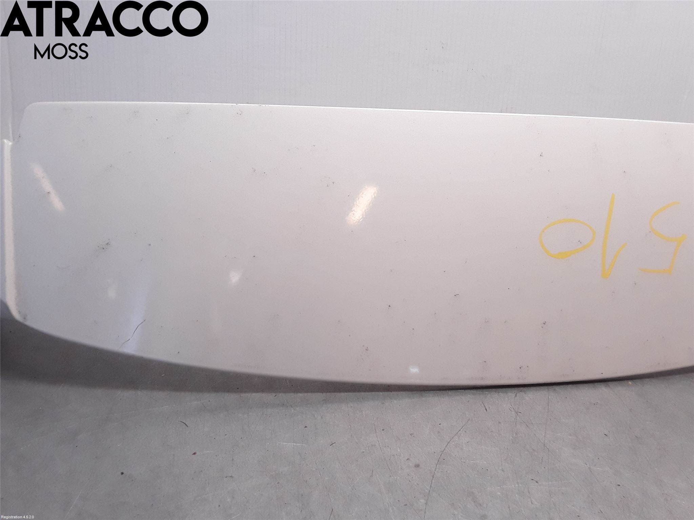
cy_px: 260
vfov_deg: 49.7
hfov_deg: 63.4
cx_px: 347
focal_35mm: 28
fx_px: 561
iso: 100
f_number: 1.9
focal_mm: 2.91
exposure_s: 1/212
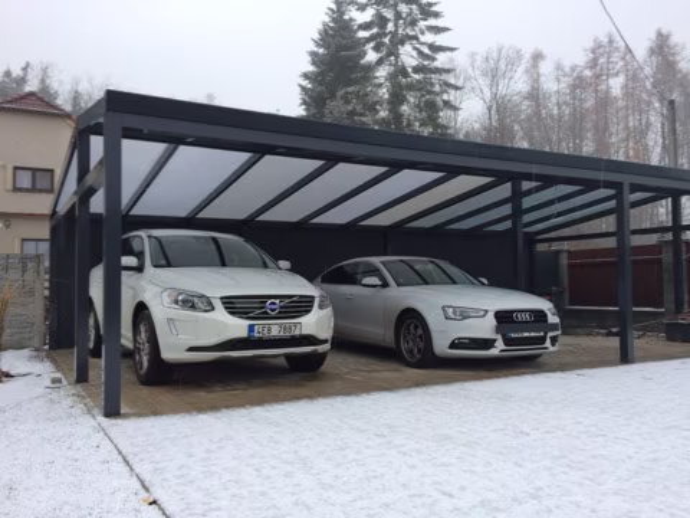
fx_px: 578
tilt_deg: +1.4
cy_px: 259
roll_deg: +2.3
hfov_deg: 61.7
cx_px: 345
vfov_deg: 48.2
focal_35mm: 29
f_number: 2.2
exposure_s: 1/50
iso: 50
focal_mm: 4.15
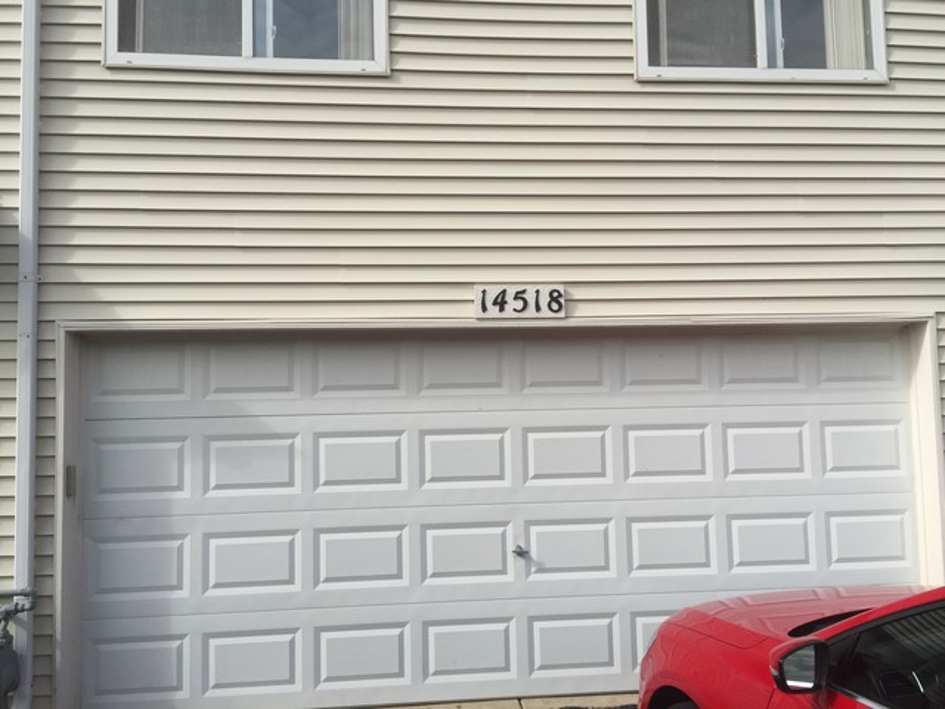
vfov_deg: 48.2
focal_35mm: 29
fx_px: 792
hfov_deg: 61.7
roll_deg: +1.5
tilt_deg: +4.0
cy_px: 354
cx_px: 472
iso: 32
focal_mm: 4.15
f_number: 2.2
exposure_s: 1/2198
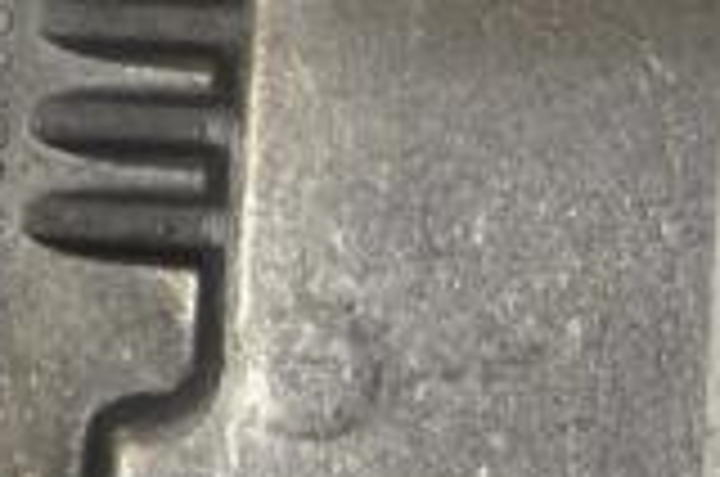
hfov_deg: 6.5
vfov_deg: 4.4
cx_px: 1220
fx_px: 6185
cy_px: 288
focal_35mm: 310
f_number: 5.6
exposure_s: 1/125
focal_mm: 55
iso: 220
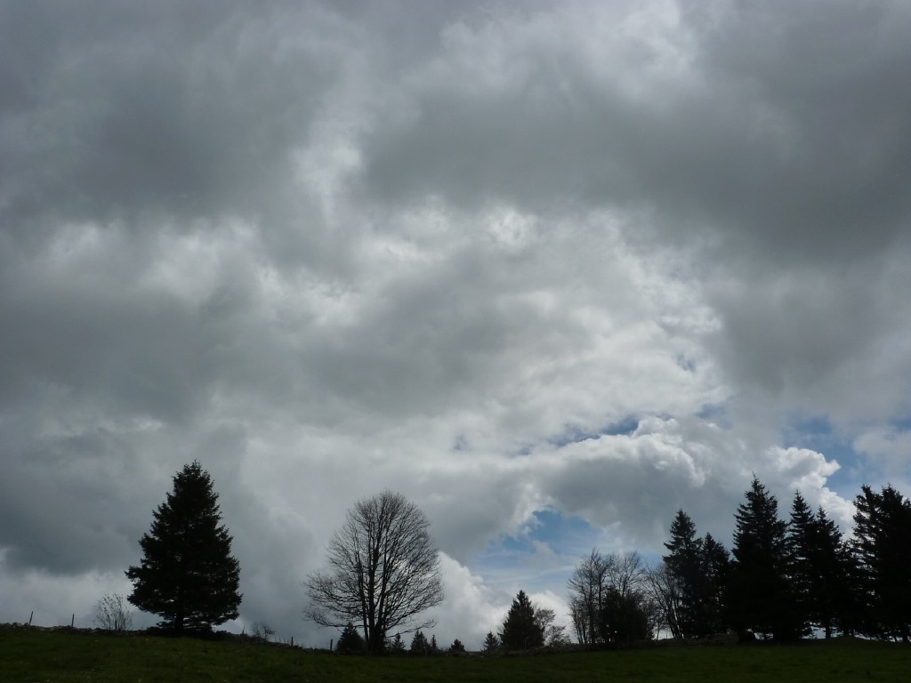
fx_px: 790
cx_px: 456
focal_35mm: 30
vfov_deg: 46.8
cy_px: 342
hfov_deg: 60.0
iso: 125
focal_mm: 5
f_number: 6.3
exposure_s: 1/1600
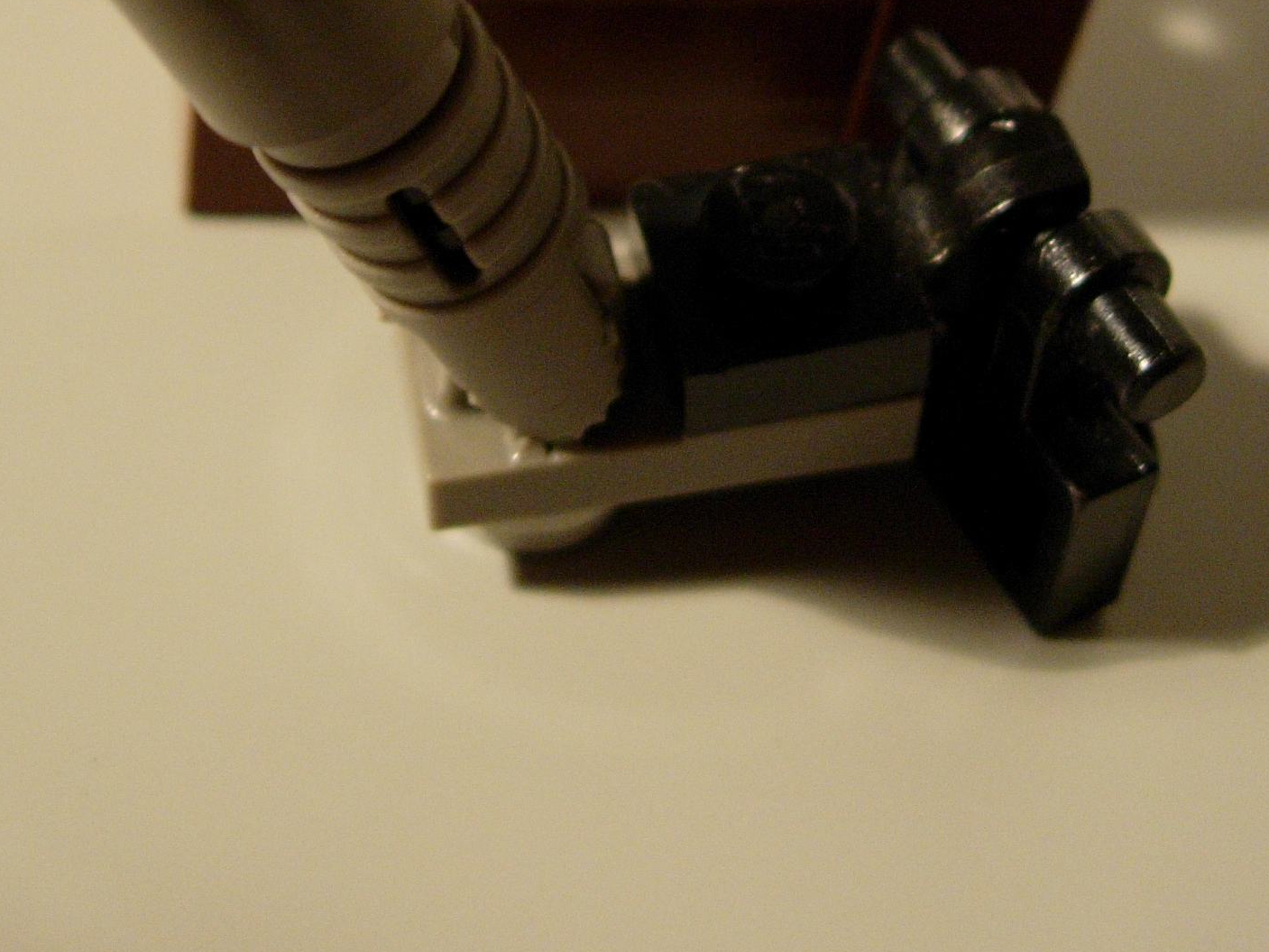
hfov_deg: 27.8
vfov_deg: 20.7
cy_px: 144
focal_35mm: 70
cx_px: 587
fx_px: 2566
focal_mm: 7.8
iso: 200
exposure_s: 1/14.2
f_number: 2.8
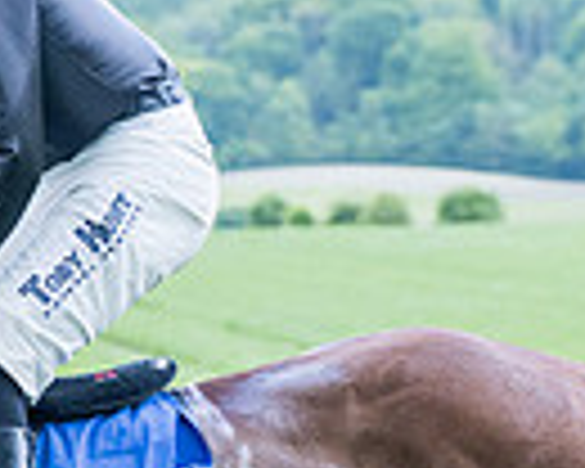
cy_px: 507
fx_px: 6389
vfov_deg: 4.2
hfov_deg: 5.2
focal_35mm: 369
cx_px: 154
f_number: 4
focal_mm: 70
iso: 800
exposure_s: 1/1600
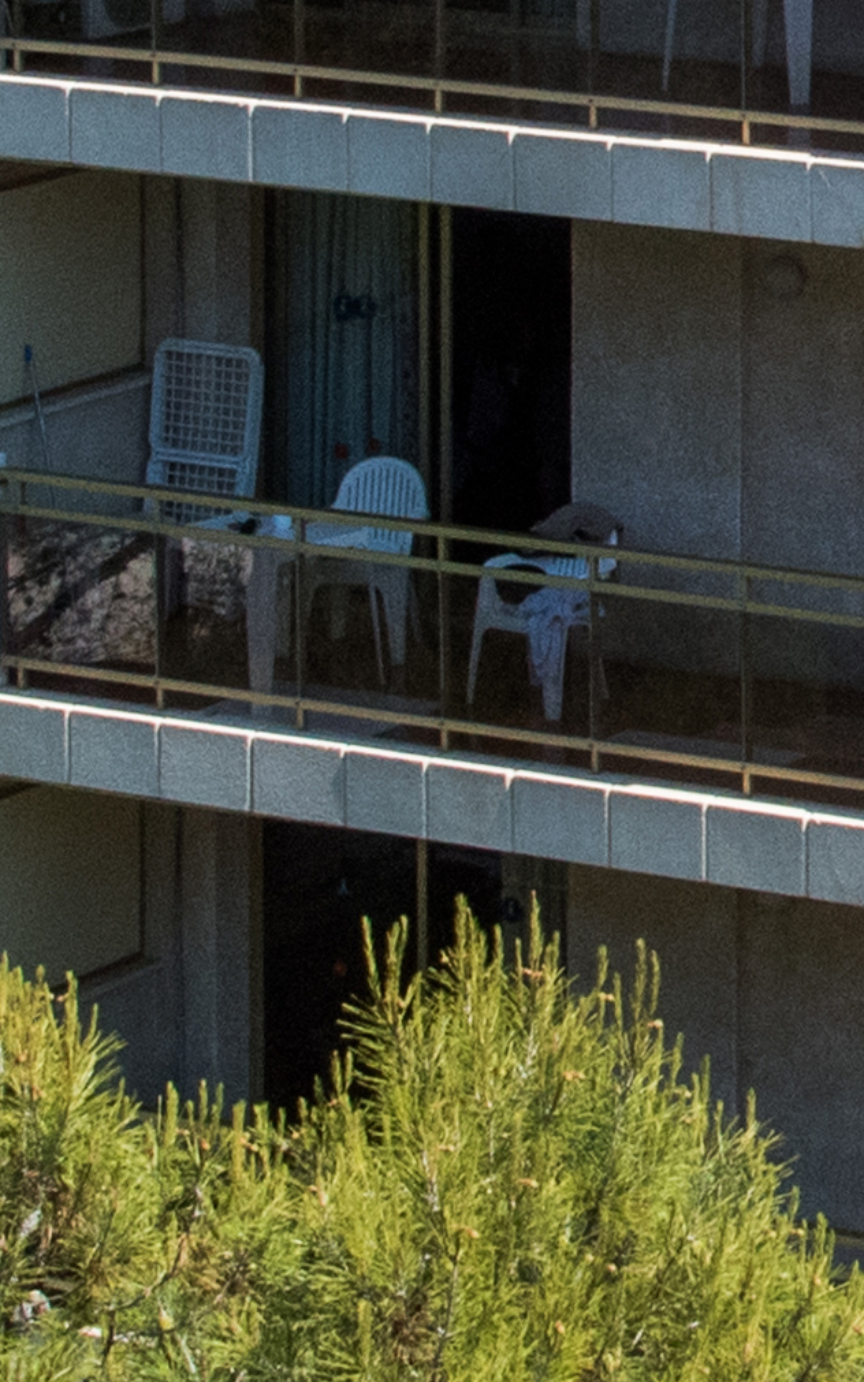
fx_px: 6856
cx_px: 1498
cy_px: 239
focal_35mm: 182
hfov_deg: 7.0
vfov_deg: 11.5
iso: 800
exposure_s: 1/800
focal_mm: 30
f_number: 14
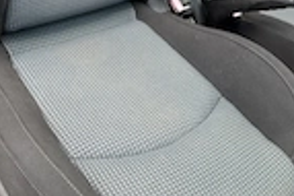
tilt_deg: -31.9
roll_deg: -14.8
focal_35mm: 70
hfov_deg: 28.5
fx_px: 571
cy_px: -41
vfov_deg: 18.4
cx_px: 74
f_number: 1.78
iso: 80
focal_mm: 6.76
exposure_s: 1/389
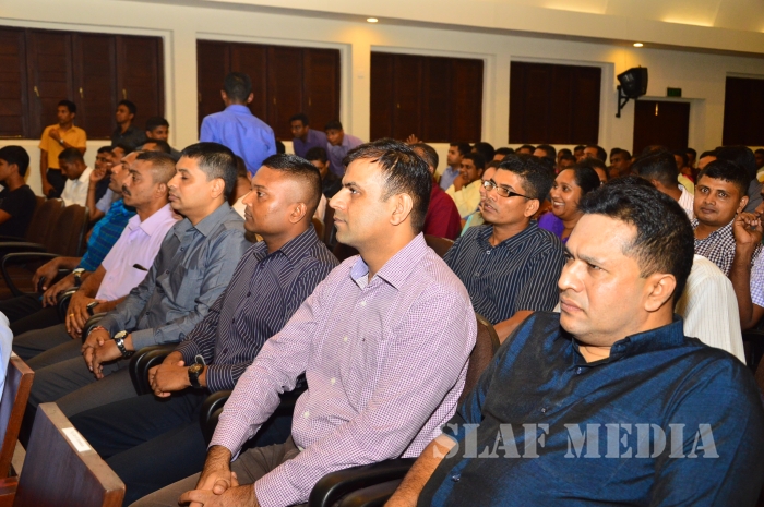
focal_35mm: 38
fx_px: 795
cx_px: 382
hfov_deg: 51.3
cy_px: 254
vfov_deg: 35.4
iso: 800
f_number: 4.5
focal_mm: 25
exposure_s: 1/80
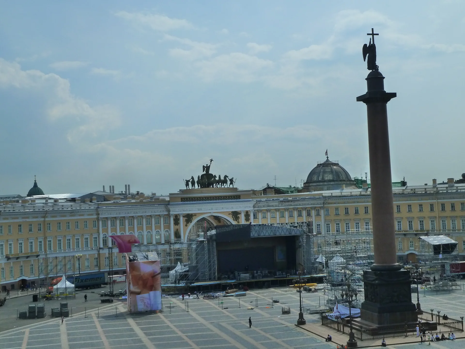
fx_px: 739
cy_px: 174
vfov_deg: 26.6
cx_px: 232
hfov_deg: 34.9
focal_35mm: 55
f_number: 5.6
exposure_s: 1/1000
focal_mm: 9.1
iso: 200
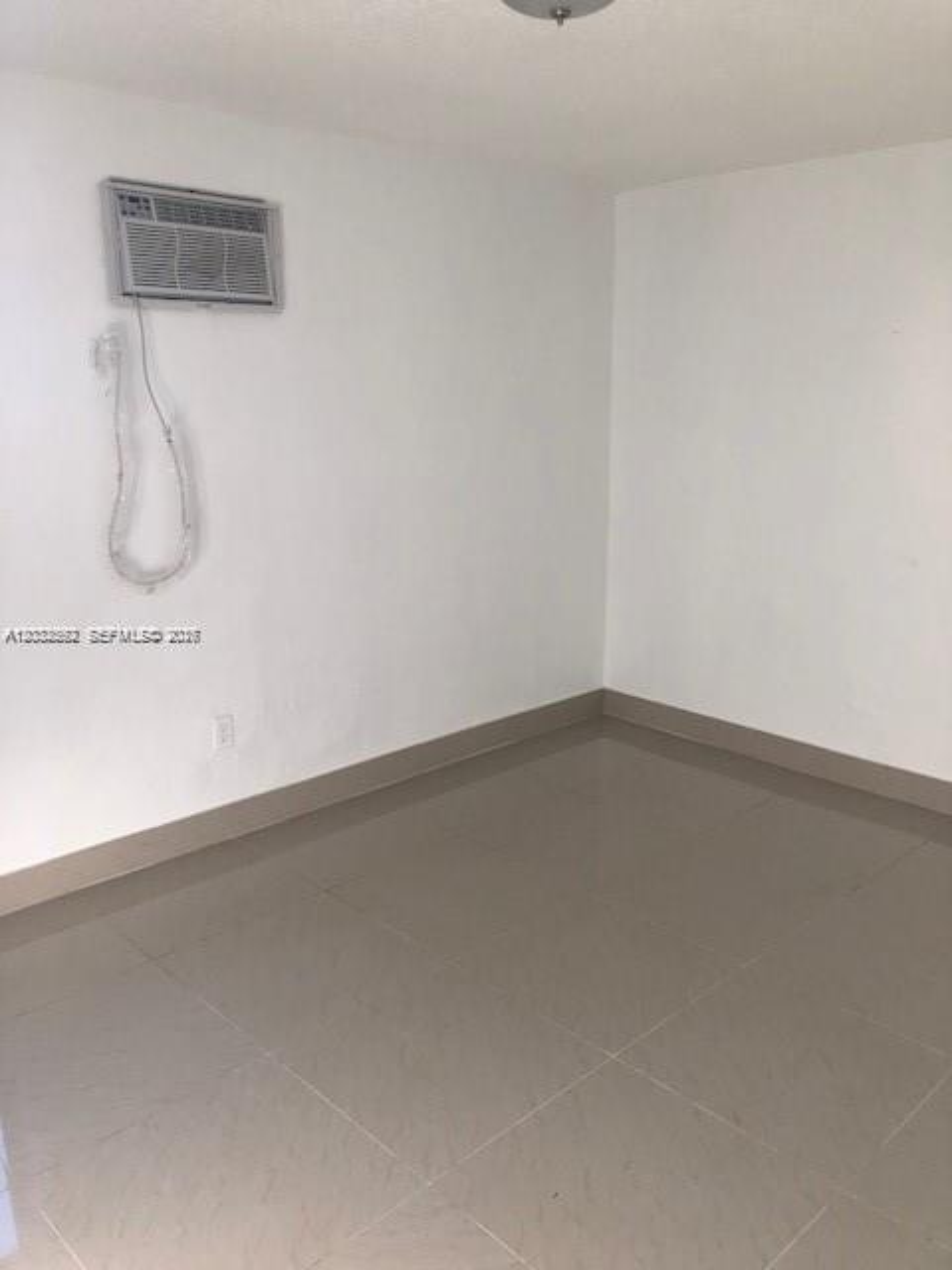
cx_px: 476
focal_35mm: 28
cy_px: 635
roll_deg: +0.4
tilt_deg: -14.0
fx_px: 1027
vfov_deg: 63.4
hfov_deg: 49.7
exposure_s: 1/100
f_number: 1.8
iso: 50
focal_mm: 3.99
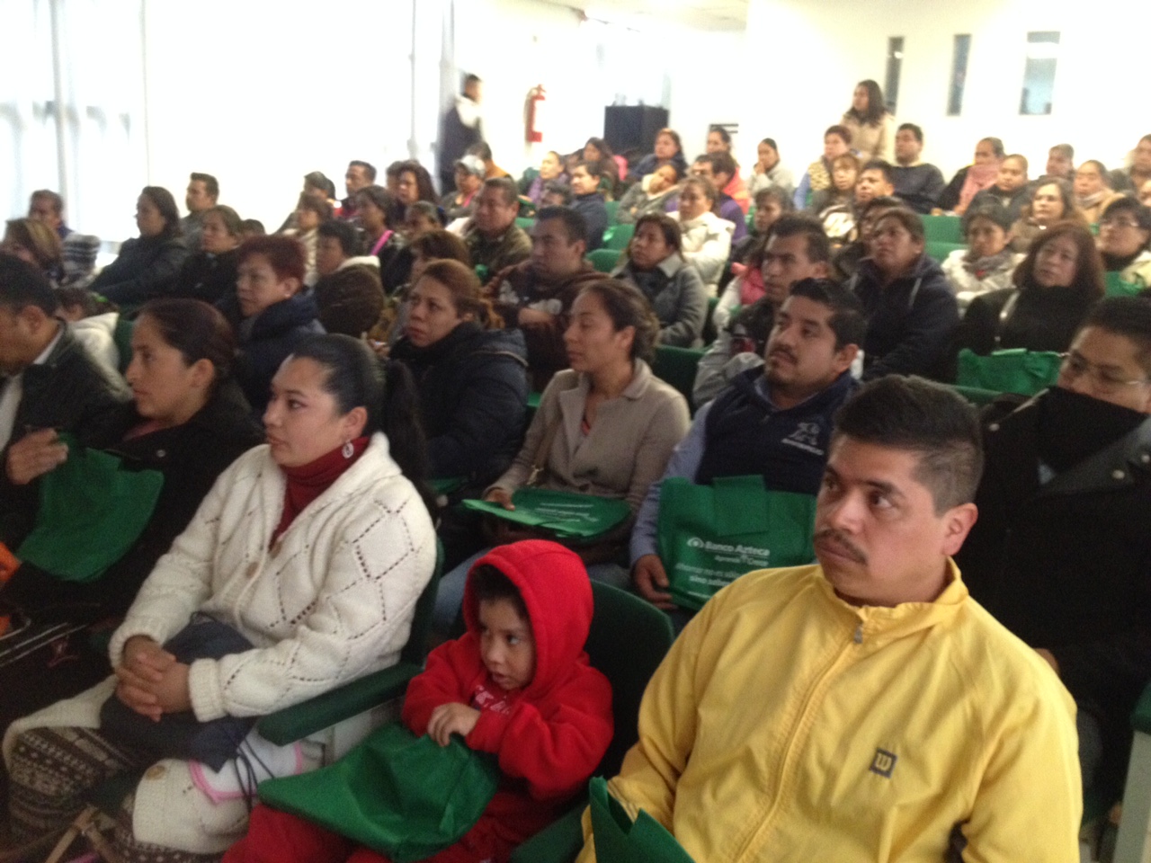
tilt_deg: -12.2
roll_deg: -3.2
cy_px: 432
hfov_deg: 52.6
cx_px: 576
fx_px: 1164
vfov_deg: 40.7
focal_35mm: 35
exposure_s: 1/15
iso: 400
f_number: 2.4
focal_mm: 4.28
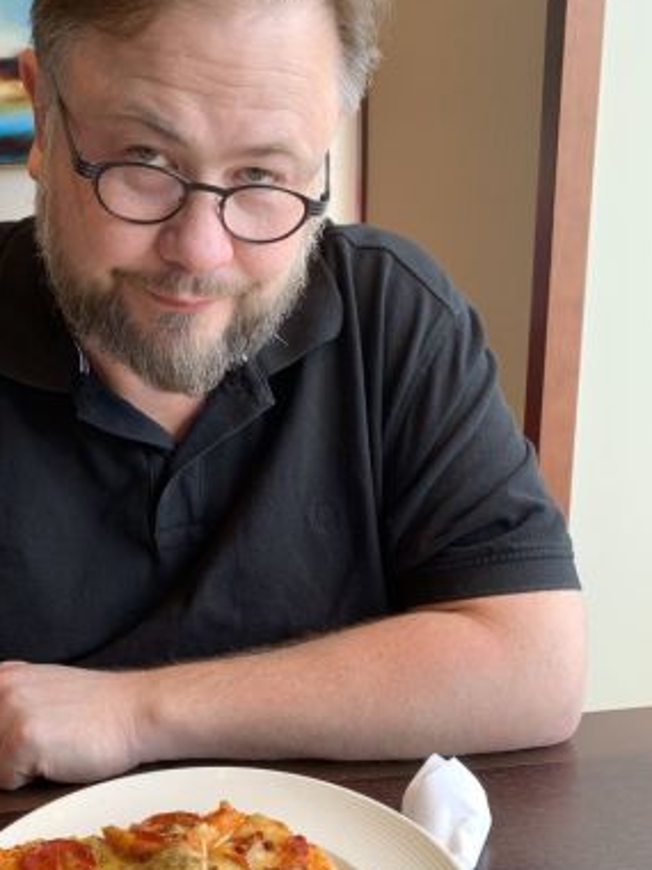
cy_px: 524
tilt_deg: -17.1
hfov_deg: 34.7
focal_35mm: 41
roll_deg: +0.9
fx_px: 1030
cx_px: 199
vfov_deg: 45.5
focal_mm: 4.25
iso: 80
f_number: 1.8
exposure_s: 1/120
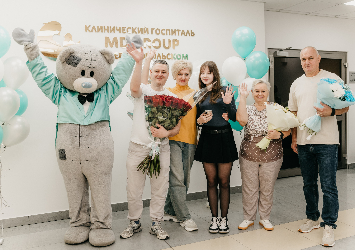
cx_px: 187
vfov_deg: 37.9
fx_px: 364
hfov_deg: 51.9
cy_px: 125
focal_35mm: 36
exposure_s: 1/160
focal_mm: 35
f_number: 4.5
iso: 400
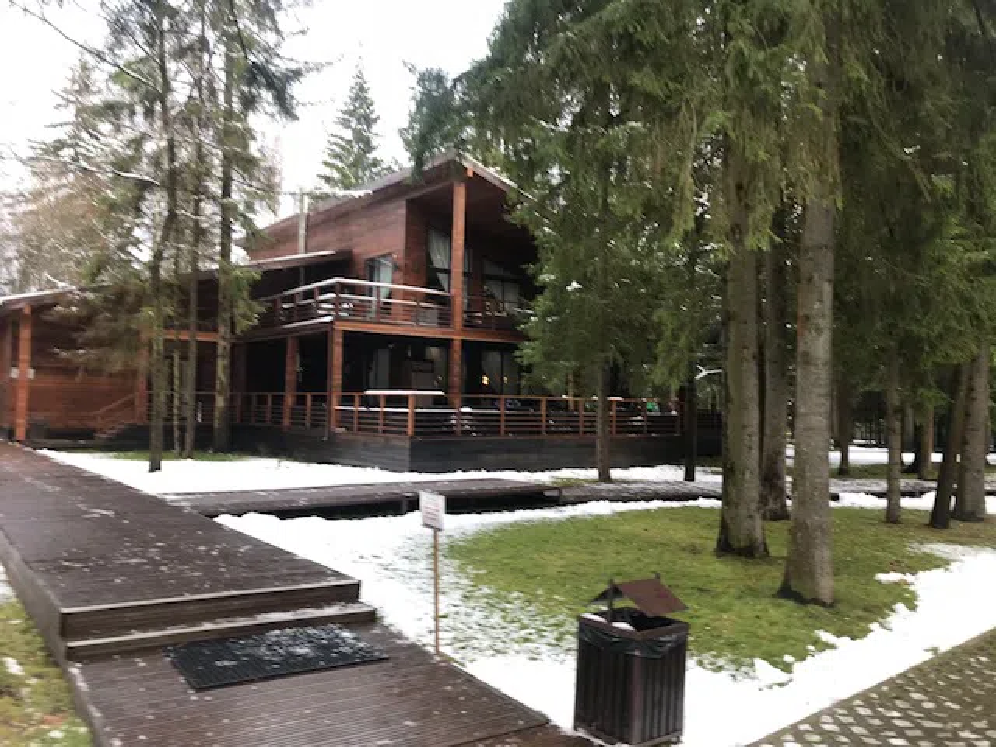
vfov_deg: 49.7
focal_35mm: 28
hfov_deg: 63.4
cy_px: 374
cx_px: 498
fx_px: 806
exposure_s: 1/50
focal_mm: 3.99
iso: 20
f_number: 1.8
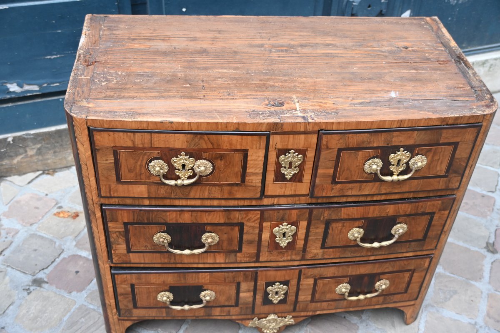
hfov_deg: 48.7
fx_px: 552
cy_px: 166
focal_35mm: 40
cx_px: 250
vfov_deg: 33.6
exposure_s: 1/125
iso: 400
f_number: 3.8
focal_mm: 26.5
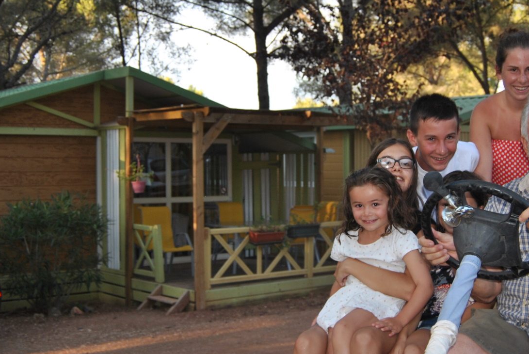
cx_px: 303
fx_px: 809
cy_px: 169
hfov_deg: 36.1
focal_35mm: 55
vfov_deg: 24.7
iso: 100
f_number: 3.5
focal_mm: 20
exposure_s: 1/125
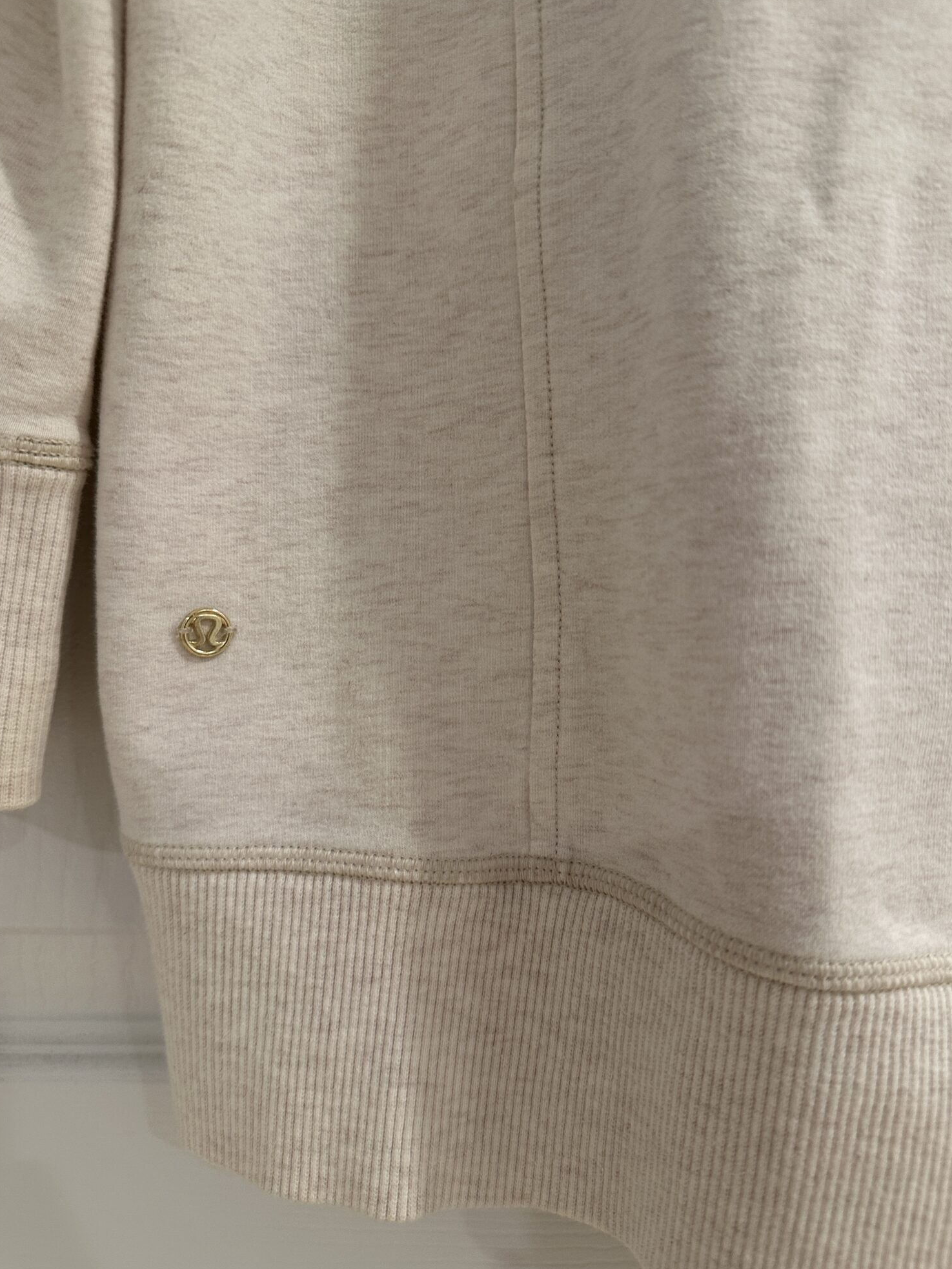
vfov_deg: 69.4
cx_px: 489
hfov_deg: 54.9
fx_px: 917
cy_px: 611
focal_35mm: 25
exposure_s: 1/60
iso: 160
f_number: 1.78
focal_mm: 6.86
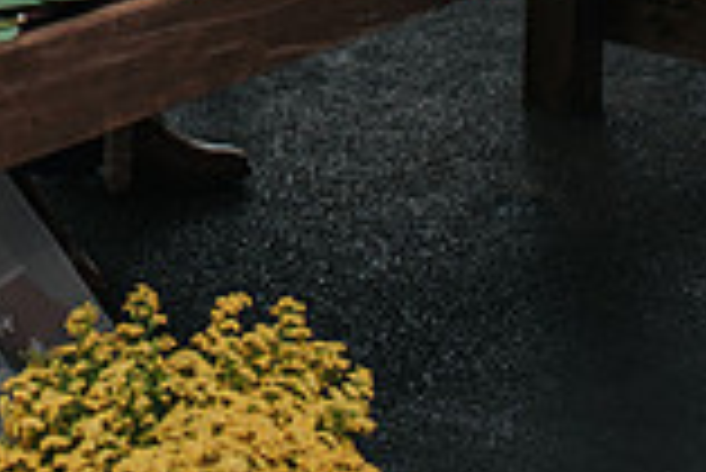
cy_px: -569
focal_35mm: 162
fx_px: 3180
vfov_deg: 8.0
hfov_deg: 12.4
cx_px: -158
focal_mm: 35
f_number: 2.8
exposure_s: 1/200
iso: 400
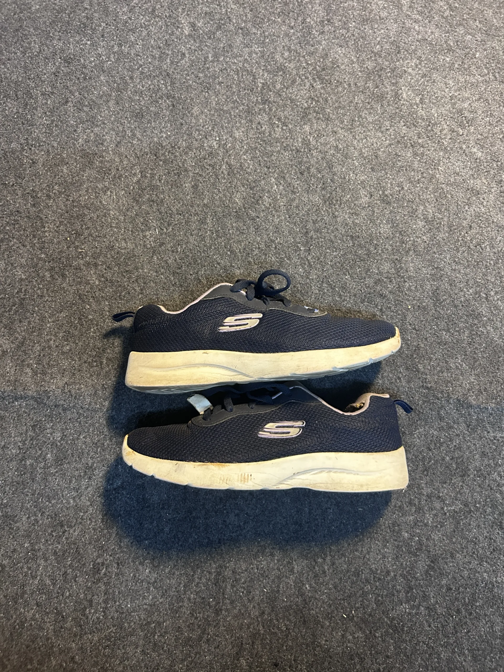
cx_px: 252
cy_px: 336
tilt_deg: -57.4
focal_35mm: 26
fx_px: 505
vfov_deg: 67.3
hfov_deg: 53.1
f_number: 1.5
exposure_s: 1/50
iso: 500
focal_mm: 5.7
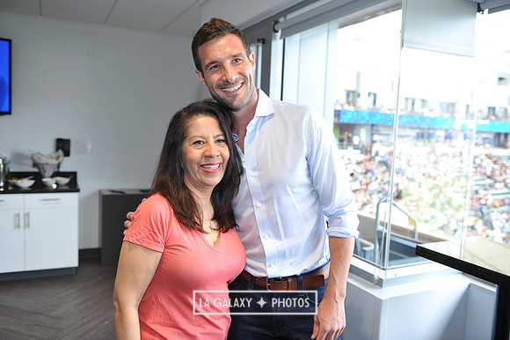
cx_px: 255
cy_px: 170
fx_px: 439
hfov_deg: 60.3
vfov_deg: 42.3
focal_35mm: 31
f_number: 3.5
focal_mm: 31
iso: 250
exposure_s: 1/80
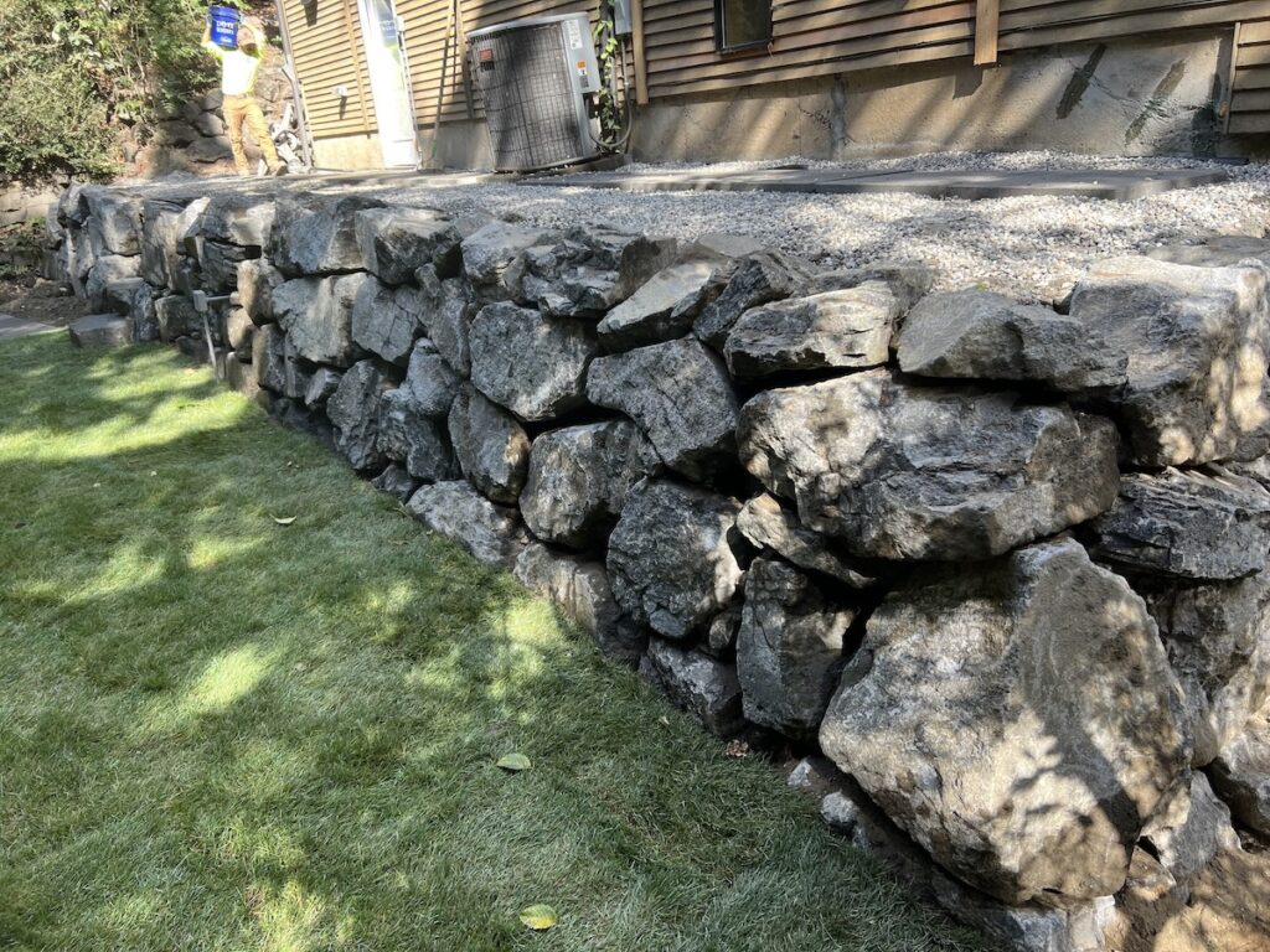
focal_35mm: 26
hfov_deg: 67.3
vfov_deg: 53.1
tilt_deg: -20.2
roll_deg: +5.8
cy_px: 476
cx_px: 635
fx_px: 954
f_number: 1.5
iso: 50
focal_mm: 5.7
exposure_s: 1/342
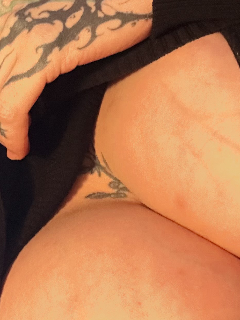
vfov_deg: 25.9
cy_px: 110
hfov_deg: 18.4
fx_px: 693
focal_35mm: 75
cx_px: -61
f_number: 1.9
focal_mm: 2.69
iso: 320
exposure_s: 1/33
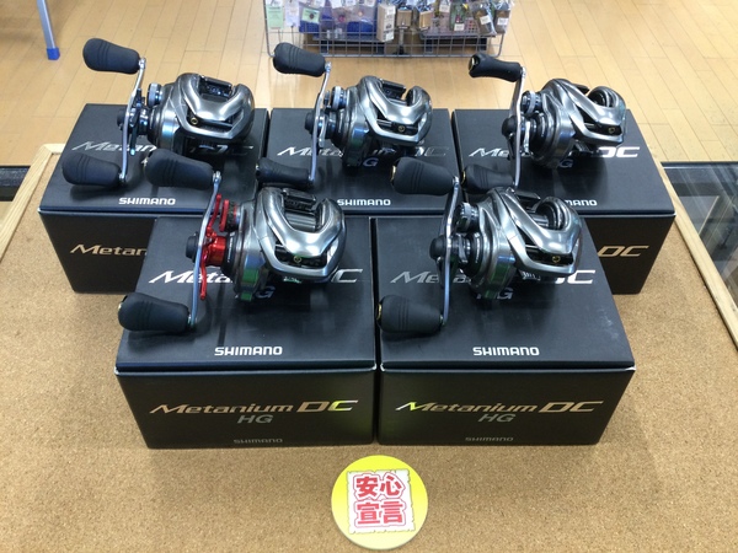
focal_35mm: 31
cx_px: 369
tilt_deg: -48.5
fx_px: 661
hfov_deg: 58.4
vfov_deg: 45.4
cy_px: 276
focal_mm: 3.3
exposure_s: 1/30
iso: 80
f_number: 2.4
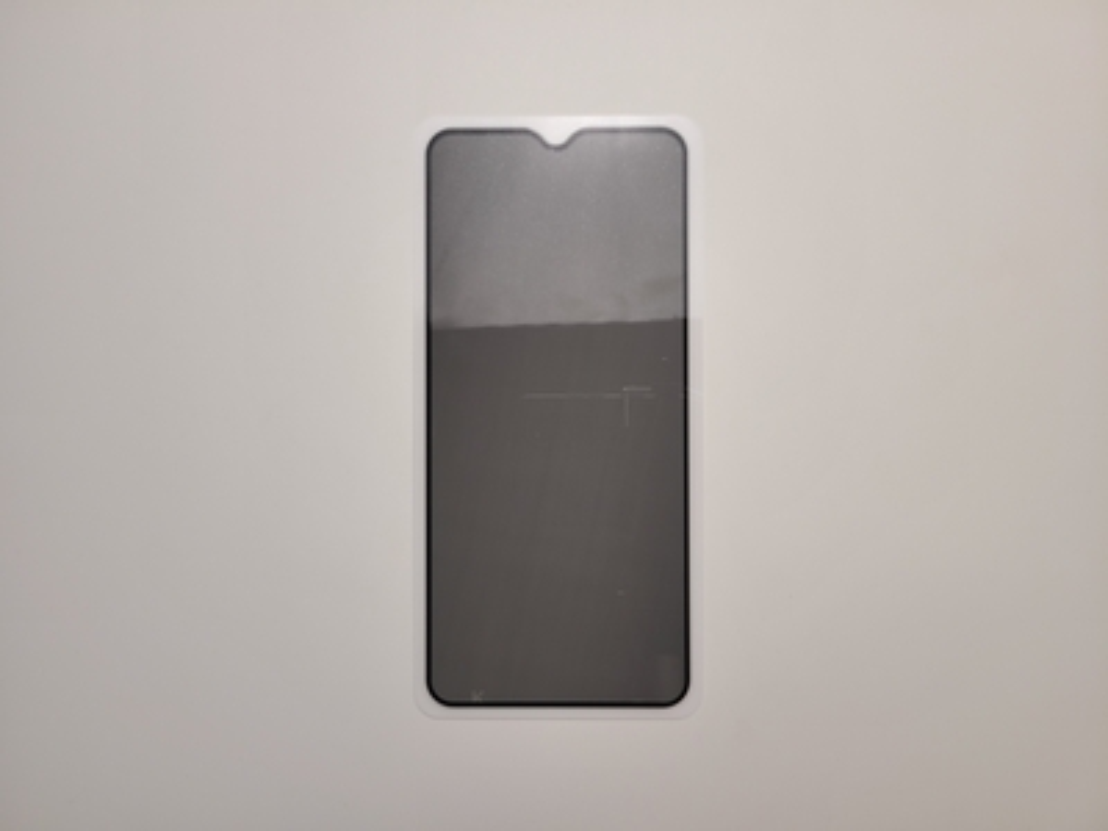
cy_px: 416
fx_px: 832
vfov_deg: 53.1
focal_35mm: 26
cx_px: 554
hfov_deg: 67.3
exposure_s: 1/100
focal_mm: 5.4
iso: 64
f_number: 1.8
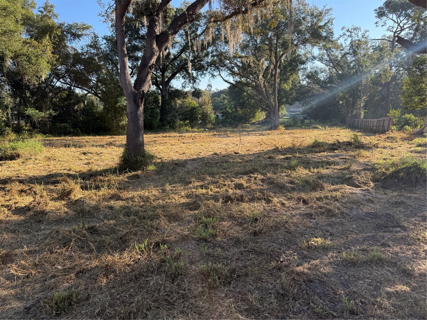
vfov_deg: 56.8
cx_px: 214
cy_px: 160
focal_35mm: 24
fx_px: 296
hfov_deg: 71.6
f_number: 1.78
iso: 80
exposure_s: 1/757
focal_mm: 6.76
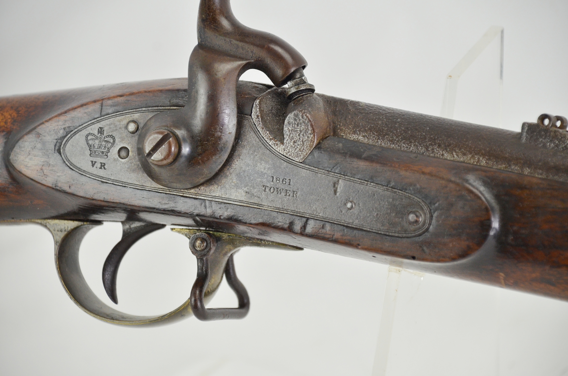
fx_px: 3188
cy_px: 188
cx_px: 284
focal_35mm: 202
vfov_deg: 6.8
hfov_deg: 10.2
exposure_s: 1/200
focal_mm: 135
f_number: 5.6
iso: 800
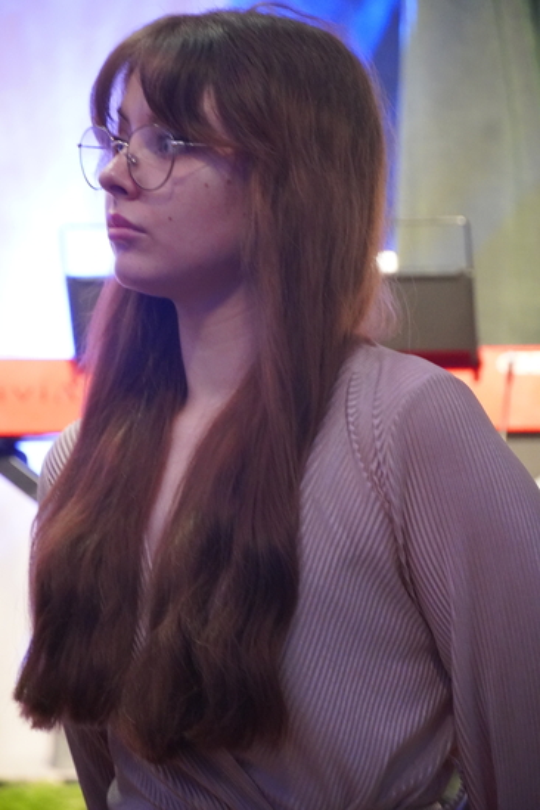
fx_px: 3543
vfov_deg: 13.0
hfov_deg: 8.7
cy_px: 405
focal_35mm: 158
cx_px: 270
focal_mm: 105
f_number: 5.6
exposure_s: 1/125
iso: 6400
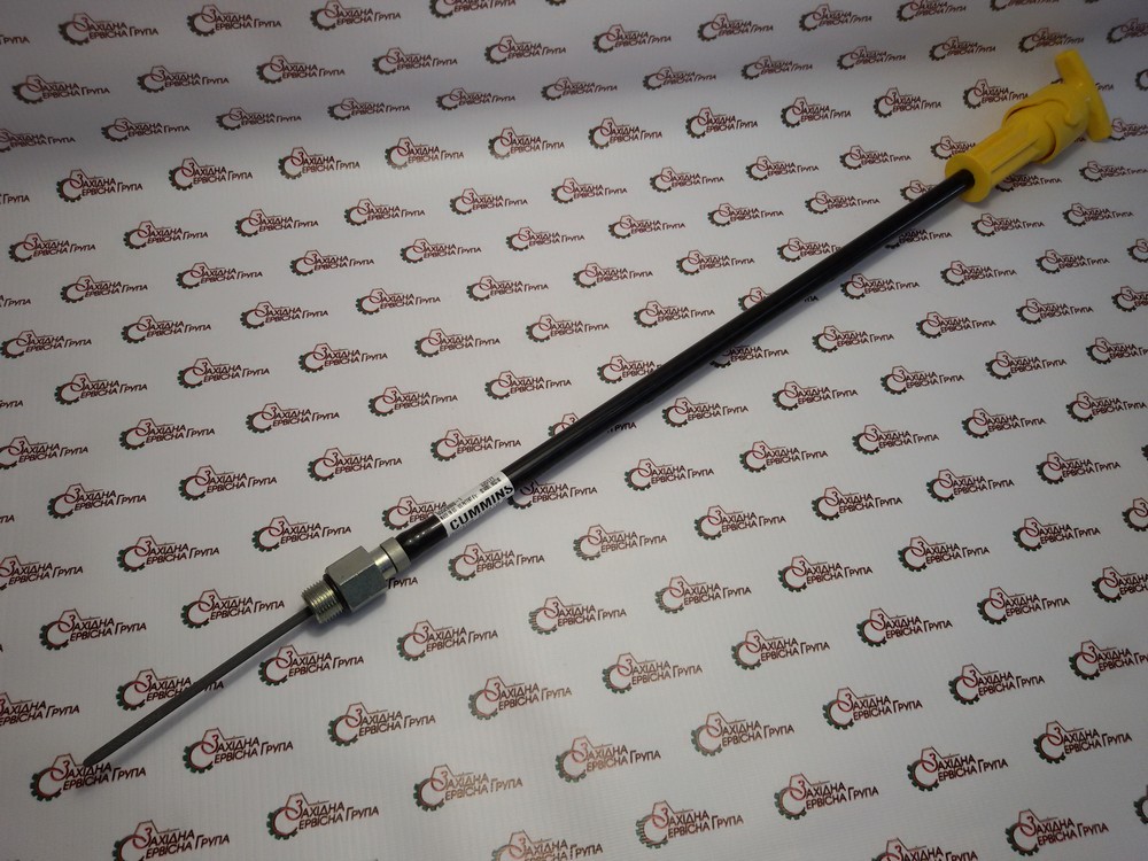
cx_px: 574
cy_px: 430
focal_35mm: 31
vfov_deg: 45.4
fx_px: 1028
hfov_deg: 58.4
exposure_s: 1/100
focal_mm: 2.93
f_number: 2.4
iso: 40
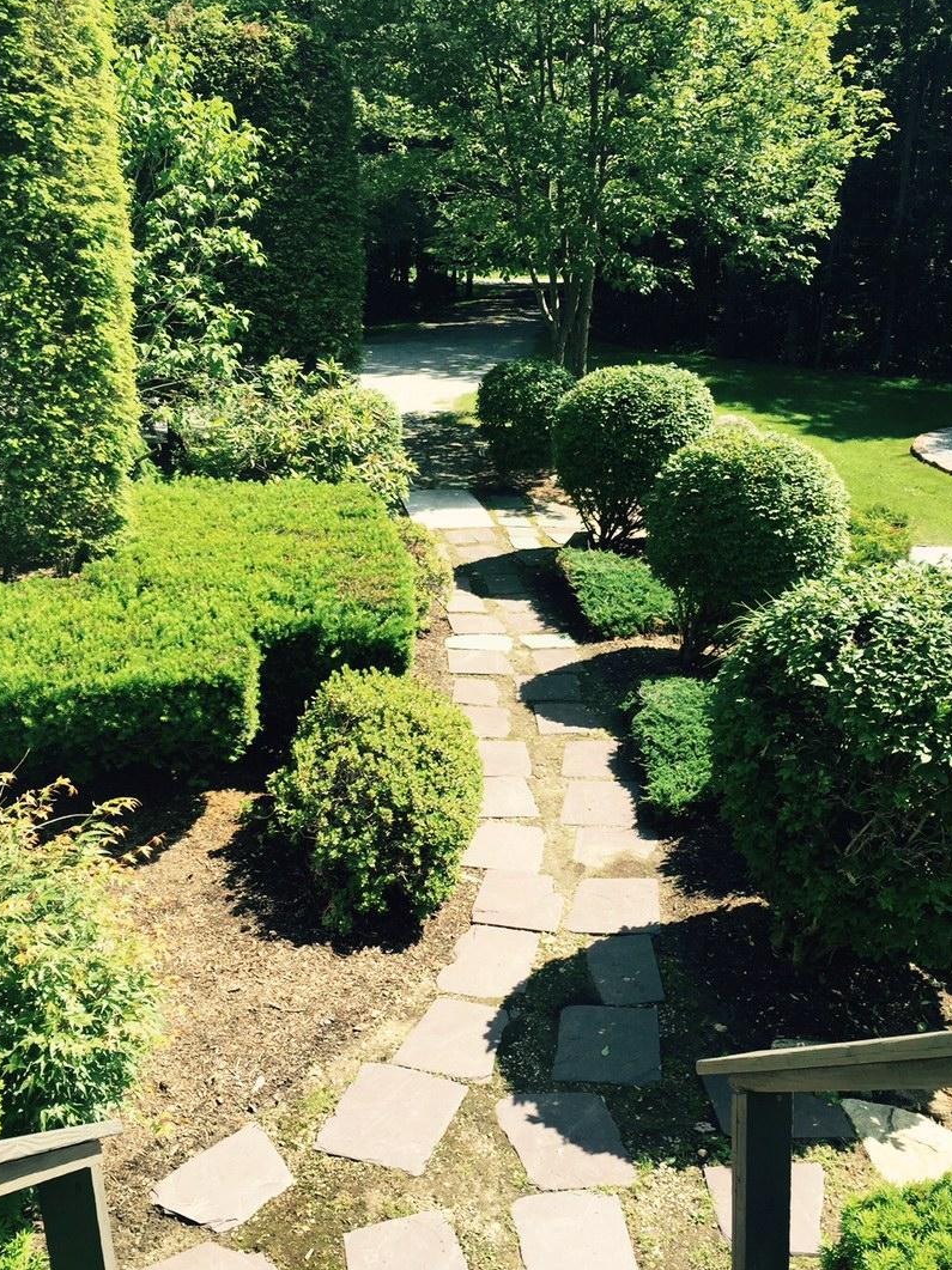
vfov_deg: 52.6
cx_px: 526
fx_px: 1284
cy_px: 677
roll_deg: -1.3
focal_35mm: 35
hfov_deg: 40.6
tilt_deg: -17.7
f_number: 2.2
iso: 32
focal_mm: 4.15
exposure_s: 1/638
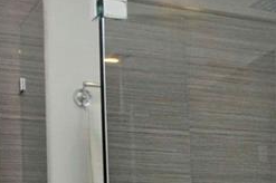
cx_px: 691
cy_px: 283
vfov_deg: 10.4
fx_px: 967
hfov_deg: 12.3
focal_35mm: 126
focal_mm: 13
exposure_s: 1/13
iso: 400
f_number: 18
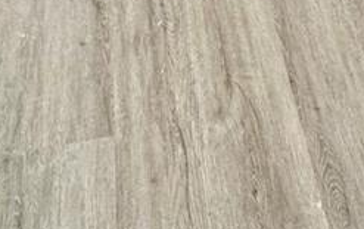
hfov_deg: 28.5
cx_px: 206
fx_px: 715
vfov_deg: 10.5
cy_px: -507
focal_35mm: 72
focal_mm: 2.22
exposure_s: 1/120
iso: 160
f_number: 2.2
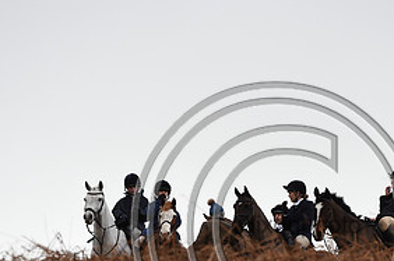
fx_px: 4501
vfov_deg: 3.3
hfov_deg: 5.0
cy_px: 207
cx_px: 260
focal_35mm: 412
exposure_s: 1/800
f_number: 4.5
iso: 160
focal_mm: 200
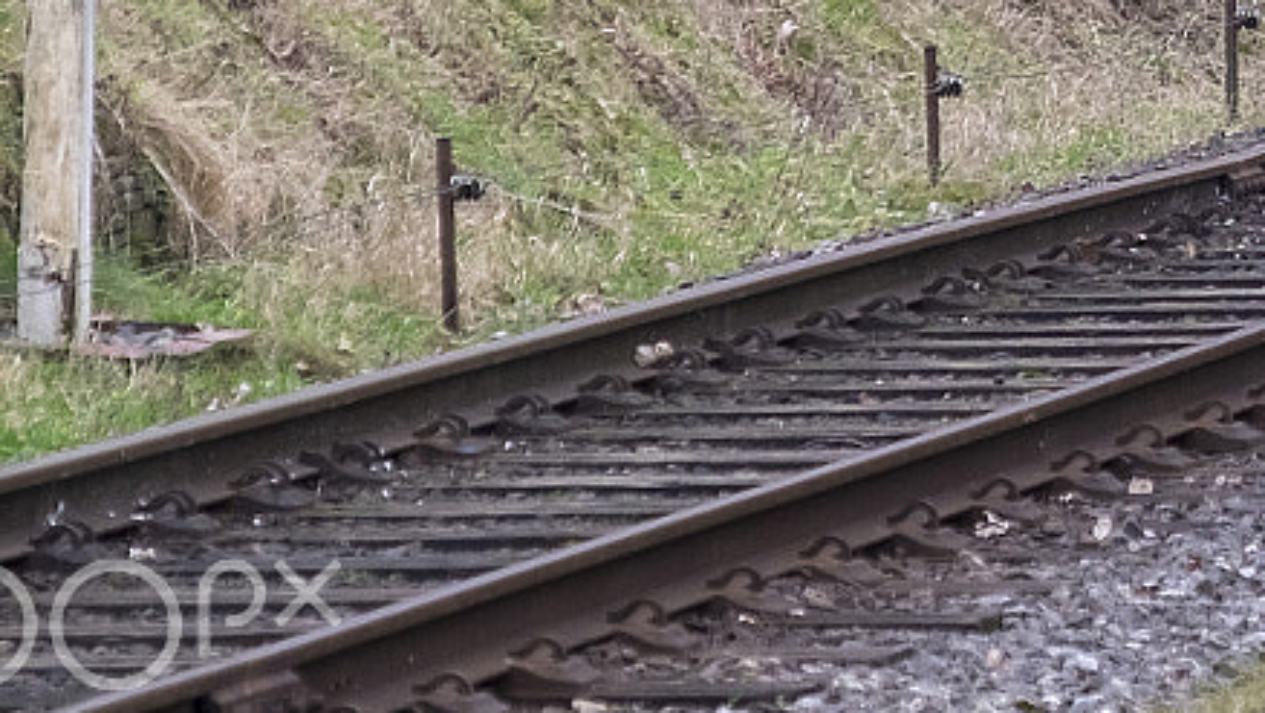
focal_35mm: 451
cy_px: -534
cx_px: 1935
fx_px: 15137
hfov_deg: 4.8
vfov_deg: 2.7
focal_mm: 78.7
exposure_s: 1/120
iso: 400
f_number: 5.3
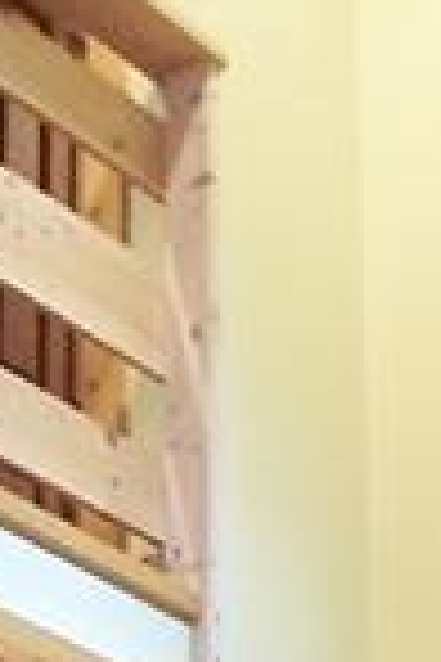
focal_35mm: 207
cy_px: 676
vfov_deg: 9.9
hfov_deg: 6.6
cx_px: 112
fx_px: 3803
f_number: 2.8
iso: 140
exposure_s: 1/6
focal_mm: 6.3
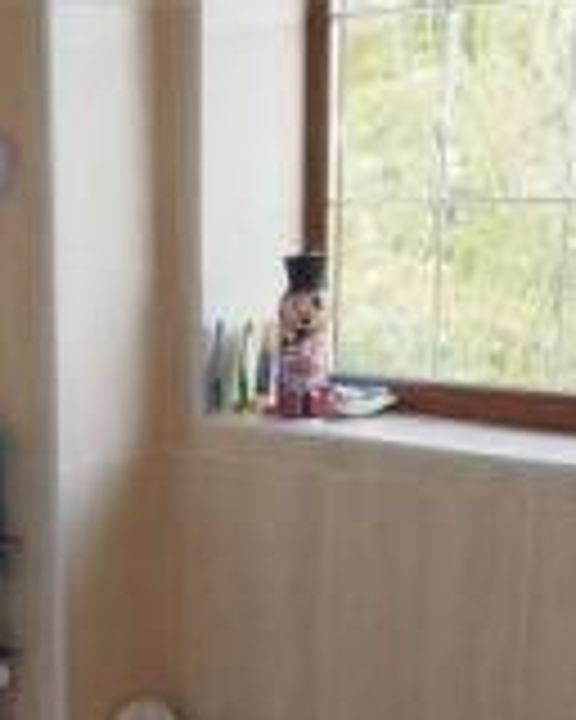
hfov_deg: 19.2
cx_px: 38
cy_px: 641
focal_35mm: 78
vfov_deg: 23.8
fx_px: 1662
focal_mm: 4
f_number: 3.1
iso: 200
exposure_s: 1/125
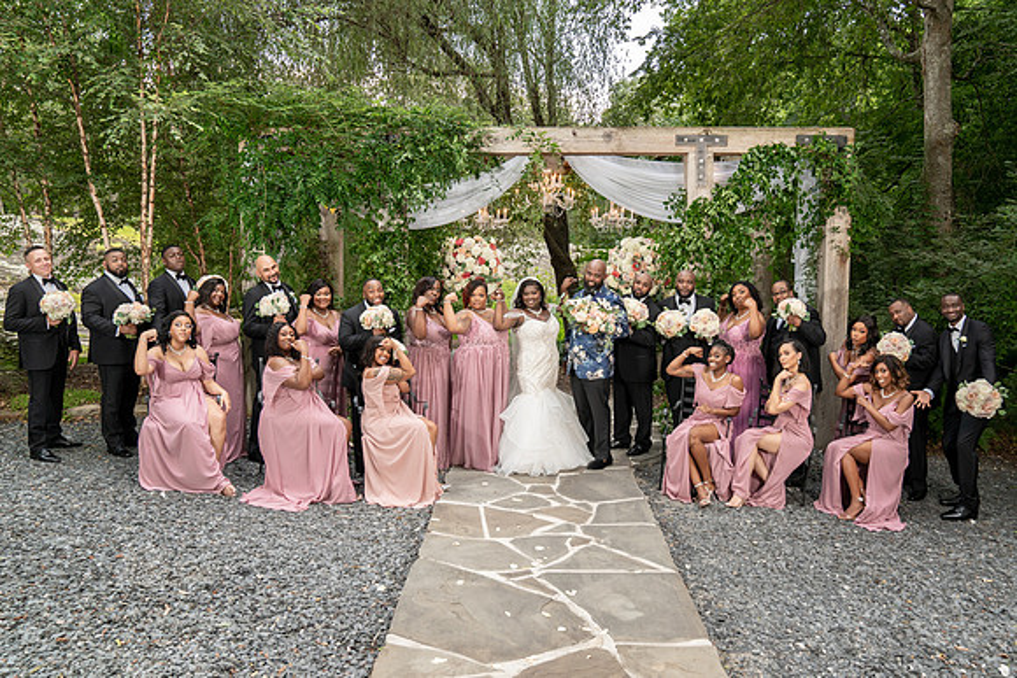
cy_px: 324
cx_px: 538
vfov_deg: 46.9
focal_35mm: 28
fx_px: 783
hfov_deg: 66.0
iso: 640
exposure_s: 1/200
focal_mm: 26
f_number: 4
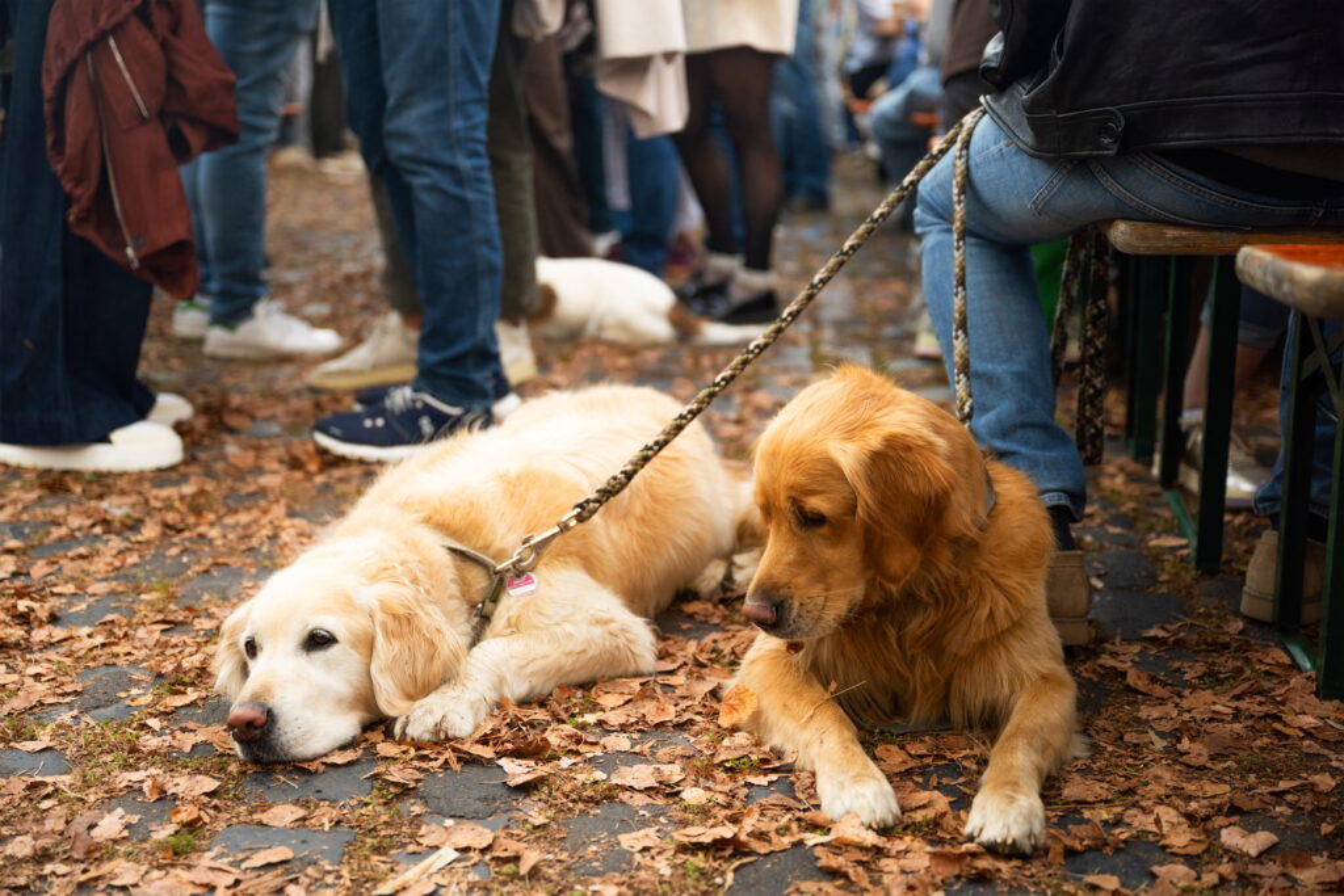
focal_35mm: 47
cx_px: 672
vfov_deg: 28.7
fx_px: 1755
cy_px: 448
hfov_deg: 41.9
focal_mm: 47
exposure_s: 1/200
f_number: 2.8
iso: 500
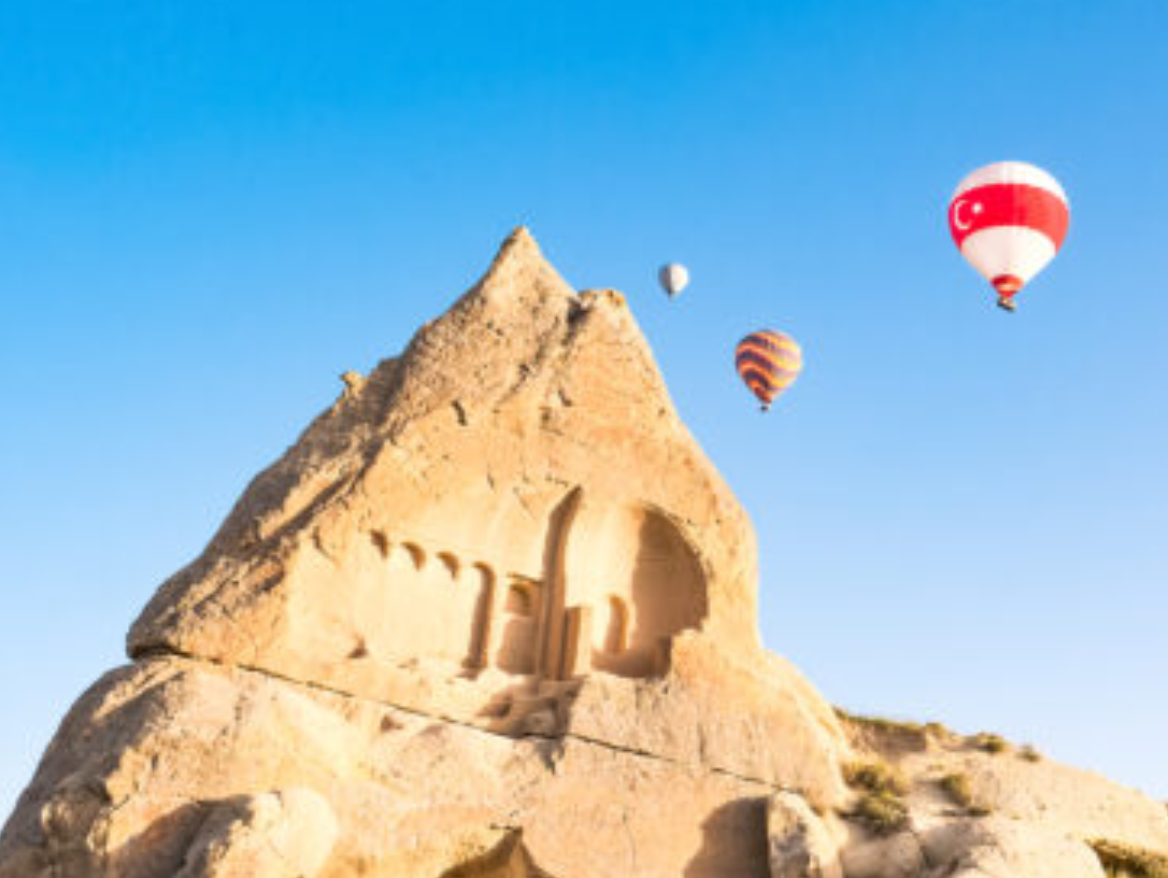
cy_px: 525
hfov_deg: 35.0
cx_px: 939
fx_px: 1789
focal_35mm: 53
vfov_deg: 27.5
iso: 200
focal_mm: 16
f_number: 9
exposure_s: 1/160
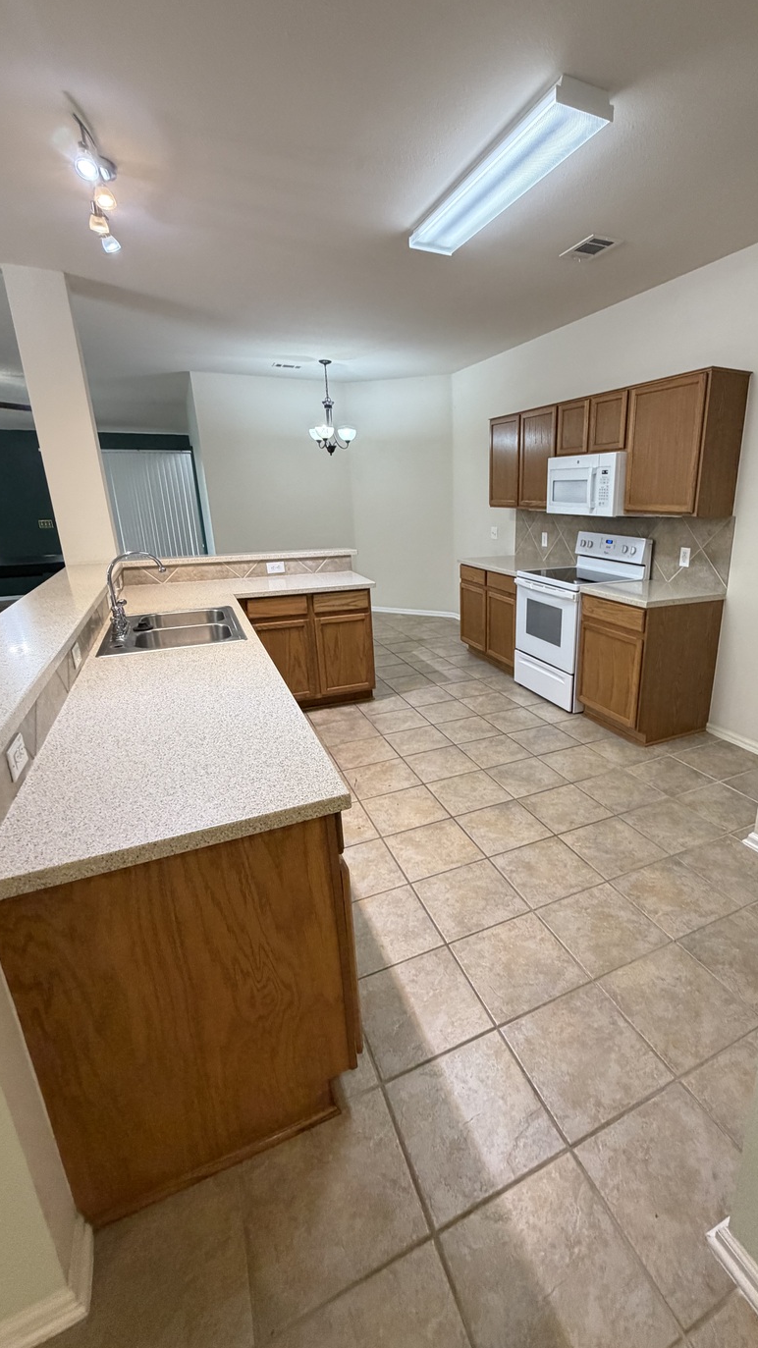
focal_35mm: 16
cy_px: 664
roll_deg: -0.7
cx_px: 474
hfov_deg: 66.1
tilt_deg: -15.8
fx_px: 572
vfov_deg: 99.4
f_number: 2.2
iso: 400
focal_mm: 2.22
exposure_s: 1/60
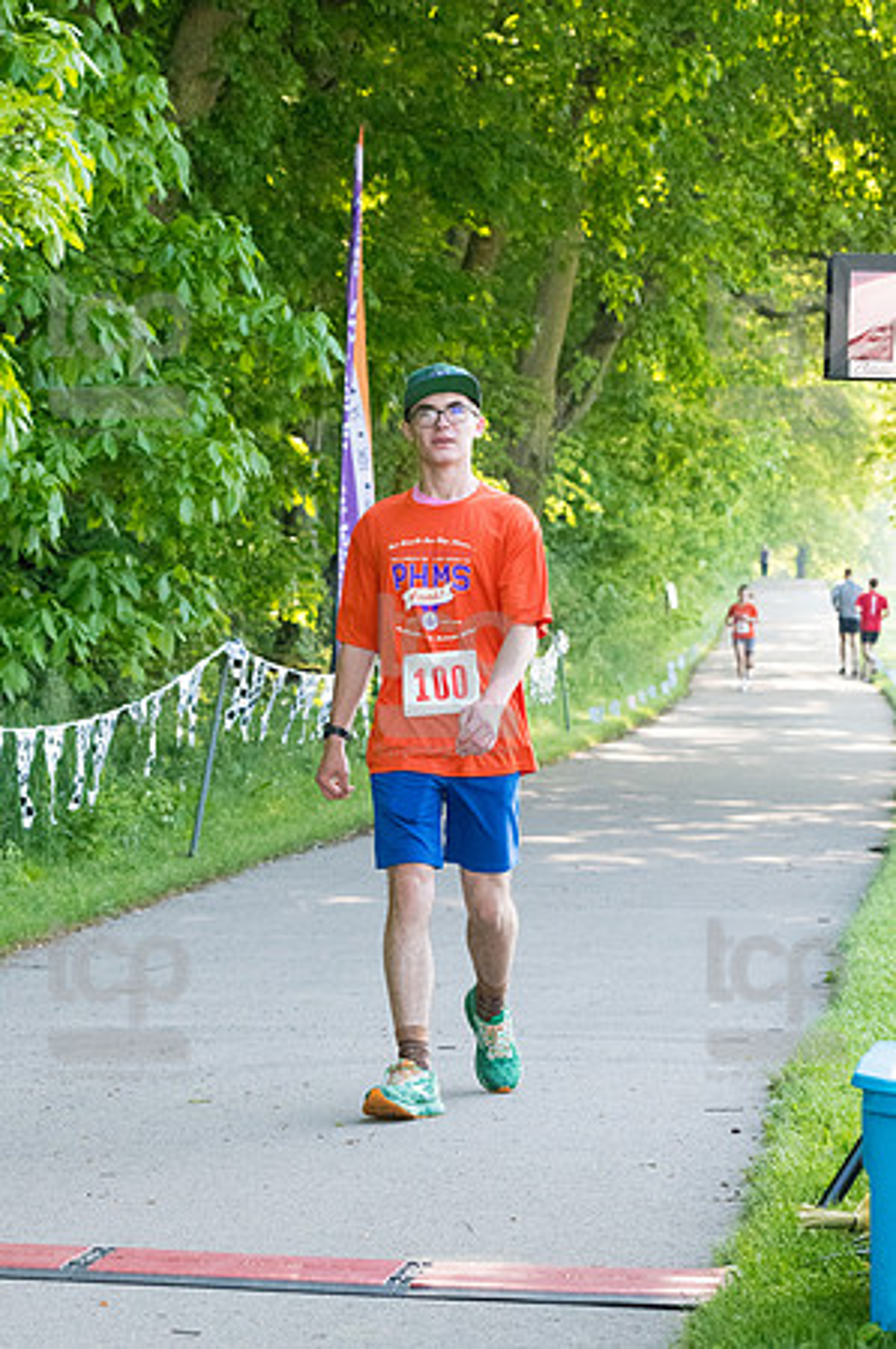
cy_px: 674
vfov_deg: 16.7
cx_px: 448
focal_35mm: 123
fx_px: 4602
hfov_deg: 11.1
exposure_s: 1/1600
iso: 4000
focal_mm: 82
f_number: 5.6
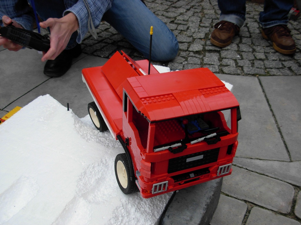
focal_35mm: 38
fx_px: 330
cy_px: 112
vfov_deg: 37.7
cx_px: 150
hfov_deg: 49.0
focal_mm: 6.3
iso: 79
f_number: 2.9
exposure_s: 1/609
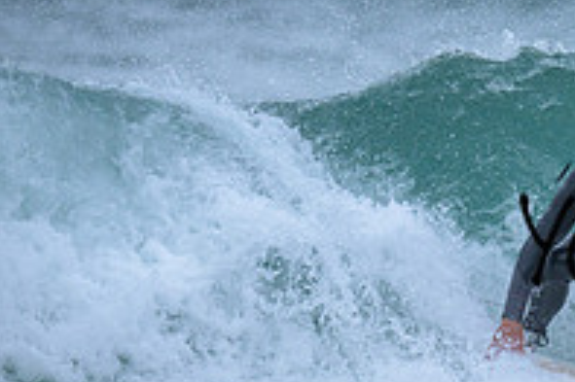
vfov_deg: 0.6
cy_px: 214
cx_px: 820
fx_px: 37614
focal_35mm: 2357
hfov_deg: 0.9
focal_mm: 800
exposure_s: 1/2000
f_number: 6.3
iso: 400
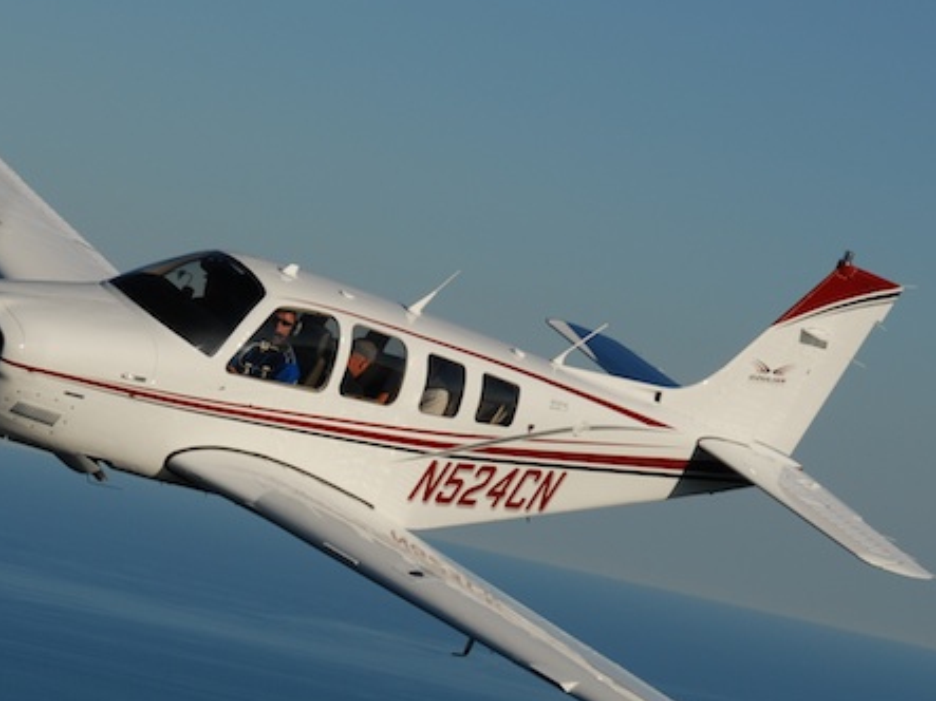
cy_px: 397
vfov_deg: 6.0
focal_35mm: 248
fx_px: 6700
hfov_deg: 8.0
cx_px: 363
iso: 100
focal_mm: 95
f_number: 13
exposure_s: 1/250
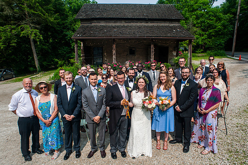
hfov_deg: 77.8
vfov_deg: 56.5
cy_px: 87
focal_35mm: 22
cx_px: 124
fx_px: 154
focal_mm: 20
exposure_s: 1/1250
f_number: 5
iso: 320
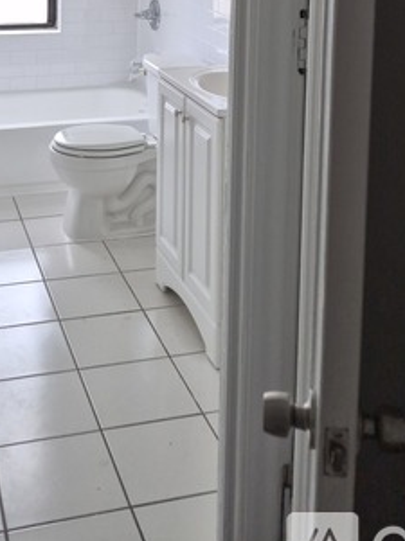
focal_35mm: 51
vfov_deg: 33.8
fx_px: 797
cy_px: -15
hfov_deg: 28.3
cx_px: 128
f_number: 1.8
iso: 100
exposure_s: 1/180
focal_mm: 5.4
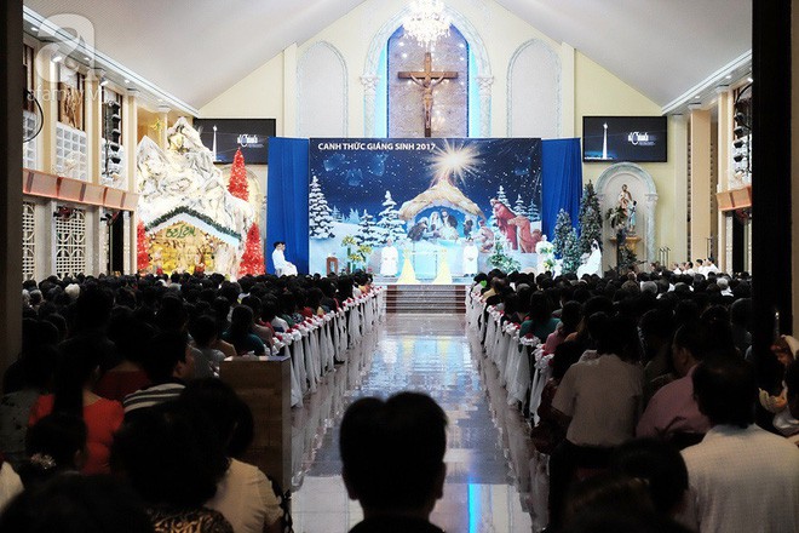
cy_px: 266
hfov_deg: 30.5
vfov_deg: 20.6
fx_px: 1465
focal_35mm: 66
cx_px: 400
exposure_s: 1/100
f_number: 6.4
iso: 6400
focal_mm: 43.9
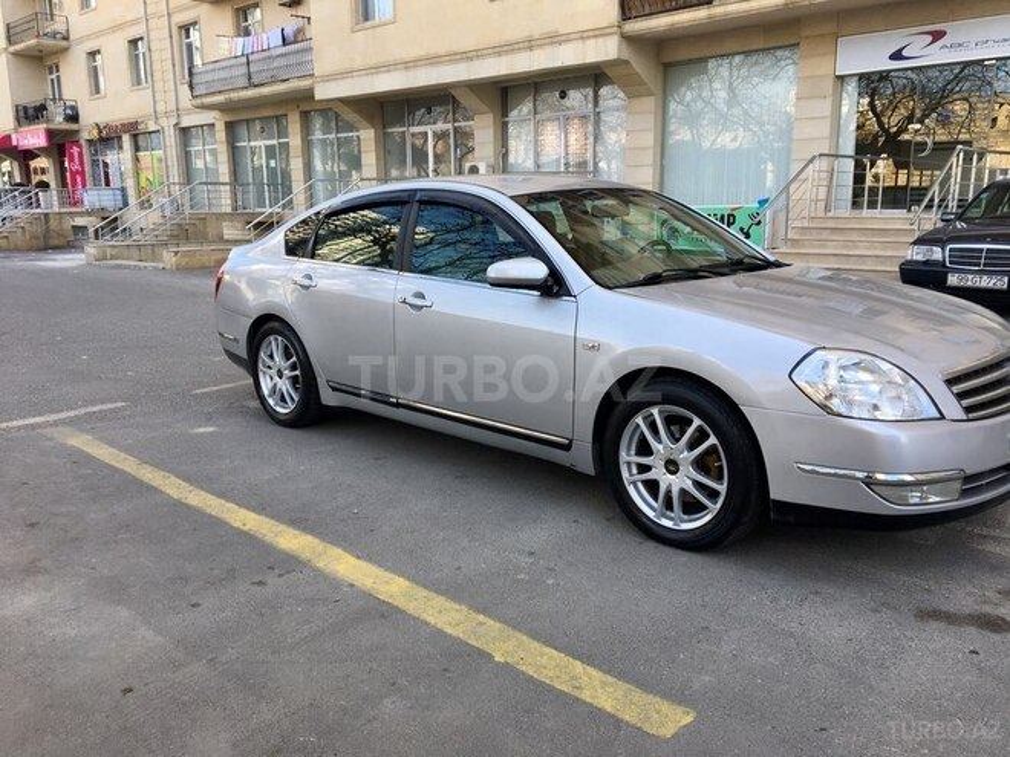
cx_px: 505
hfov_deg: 61.7
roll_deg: -0.3
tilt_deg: -11.7
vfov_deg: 48.2
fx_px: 846
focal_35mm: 29
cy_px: 378
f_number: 2.2
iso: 25
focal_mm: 4.15
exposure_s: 1/225
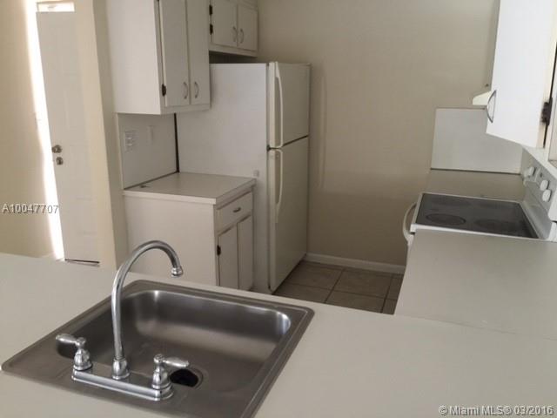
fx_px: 467
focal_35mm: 29
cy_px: 209
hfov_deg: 61.7
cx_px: 278
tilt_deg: -15.3
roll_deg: -1.4
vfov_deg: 48.2
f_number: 2.2
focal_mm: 4.15
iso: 80
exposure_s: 1/4
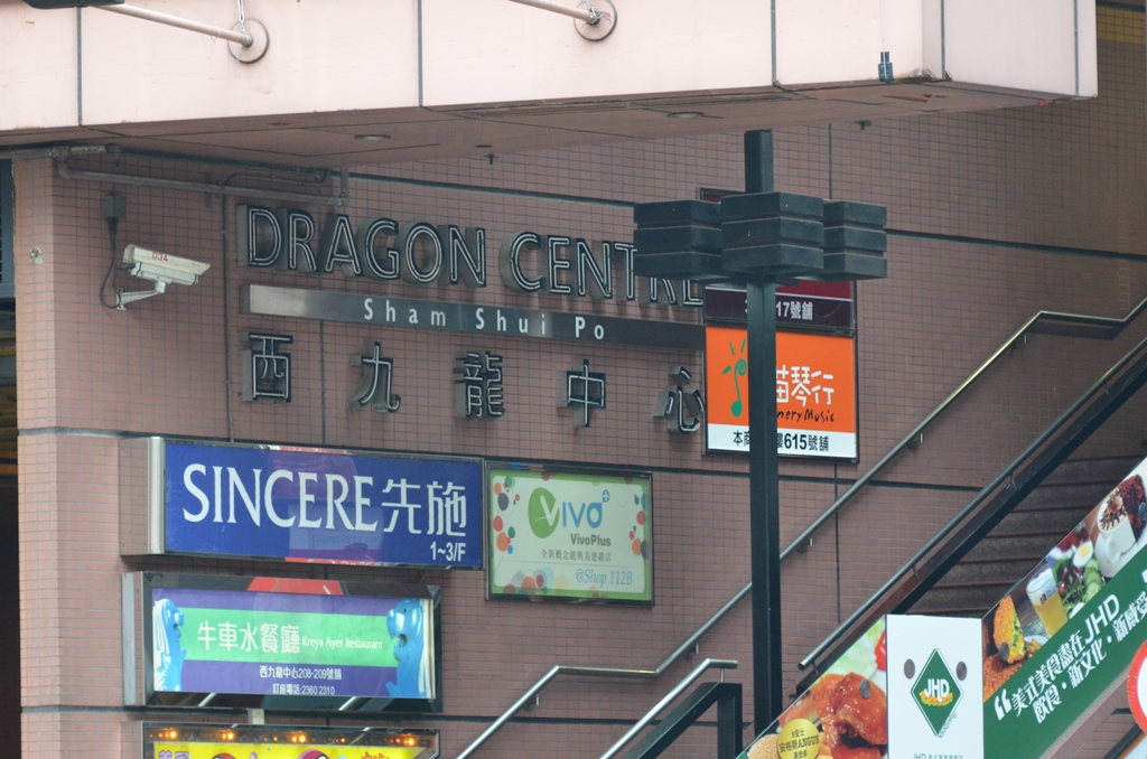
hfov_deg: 7.6
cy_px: 380
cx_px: 574
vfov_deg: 5.1
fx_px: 8584
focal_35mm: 270
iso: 1600
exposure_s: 1/100
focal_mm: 180
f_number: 5.6
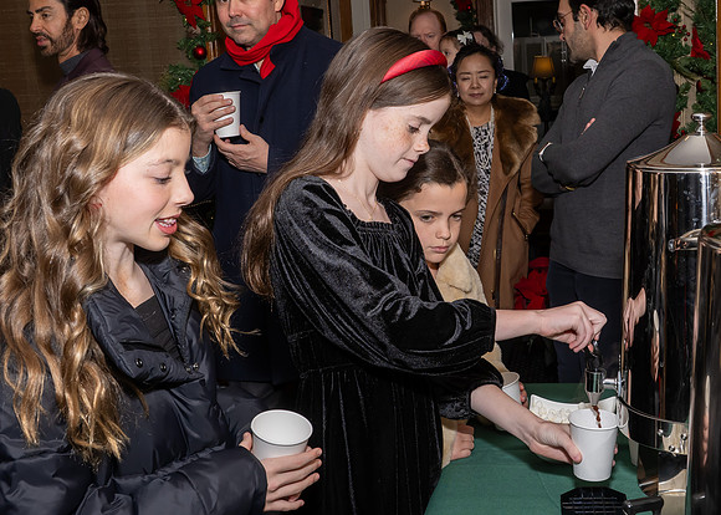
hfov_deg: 39.6
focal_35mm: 49
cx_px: 459
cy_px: 209
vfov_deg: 29.0
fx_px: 993
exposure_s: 1/250
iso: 500
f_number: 8
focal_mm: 26
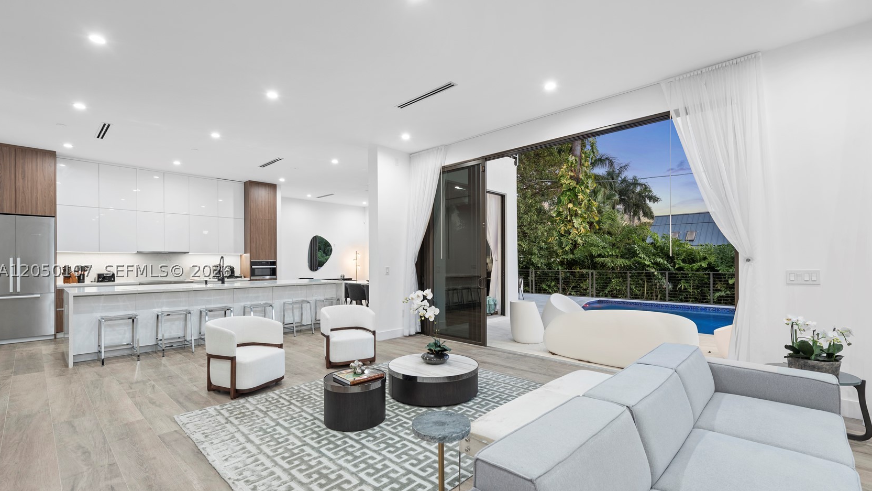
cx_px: 437
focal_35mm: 16
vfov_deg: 66.9
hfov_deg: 99.4
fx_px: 370
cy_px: 270
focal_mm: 15
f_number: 8
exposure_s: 1/3
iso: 320
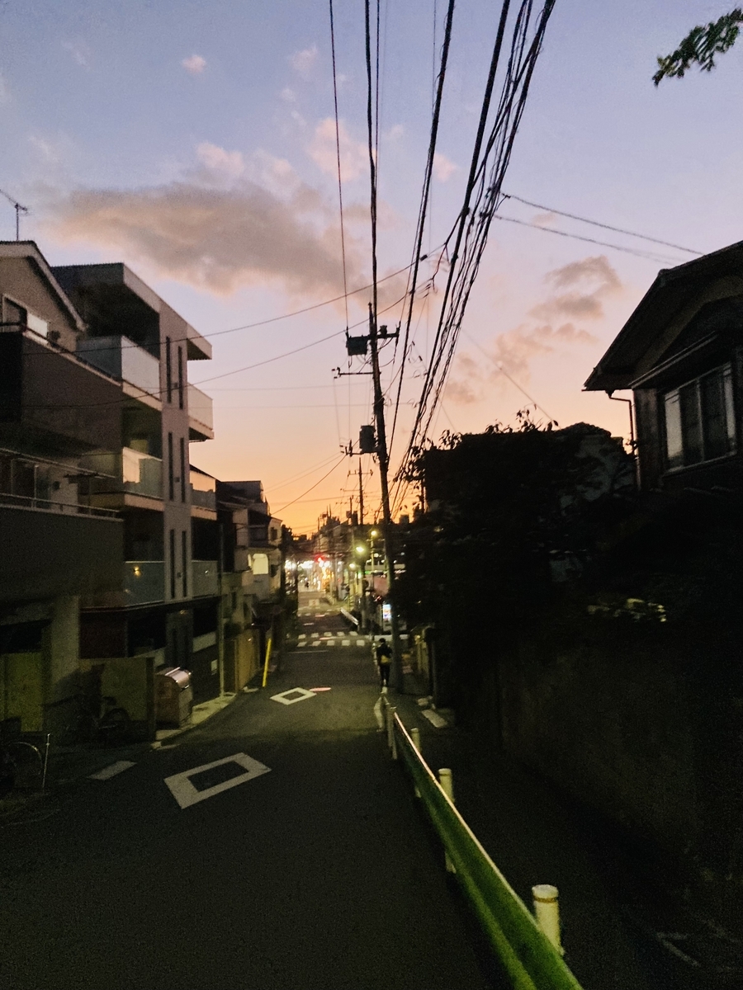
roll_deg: +2.1
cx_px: 372
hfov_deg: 49.7
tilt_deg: +4.9
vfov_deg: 63.4
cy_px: 495
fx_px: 801
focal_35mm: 28
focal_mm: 3.99
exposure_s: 1/25
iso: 400
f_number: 1.8
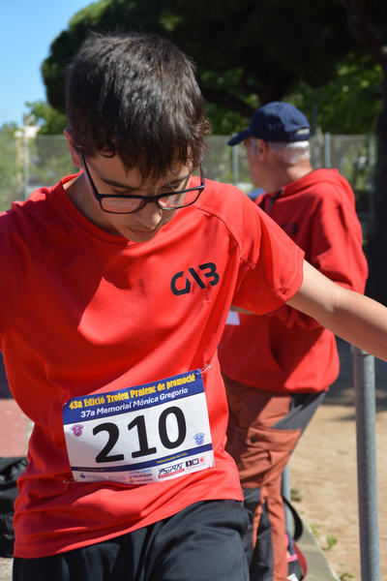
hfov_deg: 16.3
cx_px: 194
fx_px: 1354
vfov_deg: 24.2
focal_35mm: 84
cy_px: 290
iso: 200
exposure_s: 1/640
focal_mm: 56
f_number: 6.3
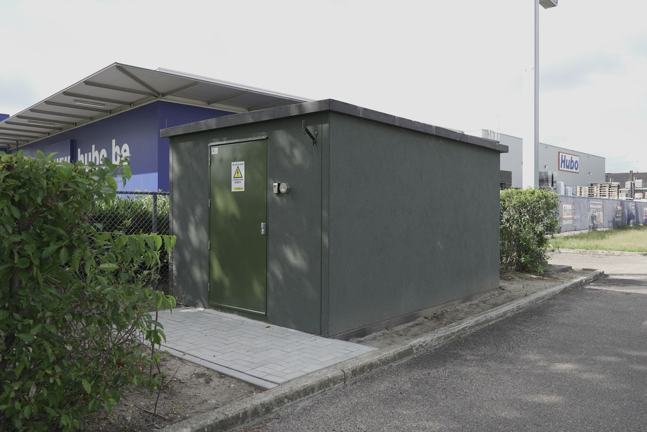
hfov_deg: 67.4
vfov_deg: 47.9
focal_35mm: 27
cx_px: 324
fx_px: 485
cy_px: 216
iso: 500
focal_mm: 18
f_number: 3.2
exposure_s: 1/1600
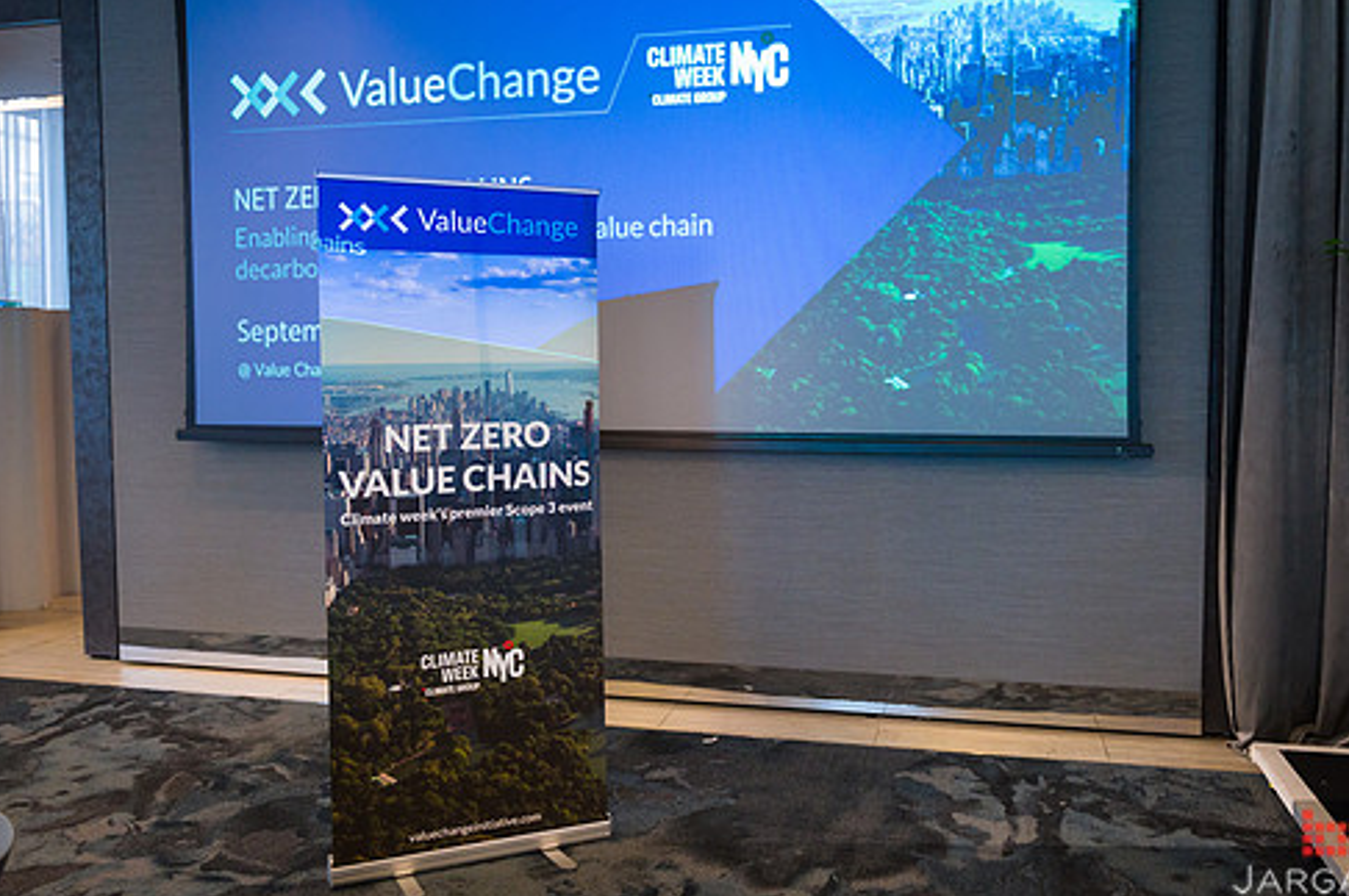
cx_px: 695
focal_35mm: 30
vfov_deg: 43.5
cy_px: 422
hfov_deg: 62.0
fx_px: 1123
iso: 1600
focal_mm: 24
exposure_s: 1/320
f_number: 3.2
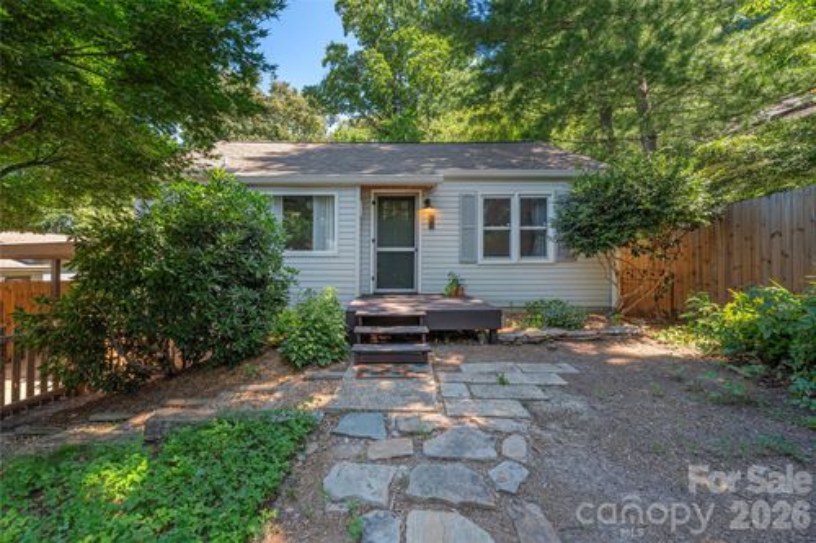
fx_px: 317
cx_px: 408
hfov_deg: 104.3
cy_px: 272
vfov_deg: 81.2
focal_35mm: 14
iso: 320
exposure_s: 1/200
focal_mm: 14
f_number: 8
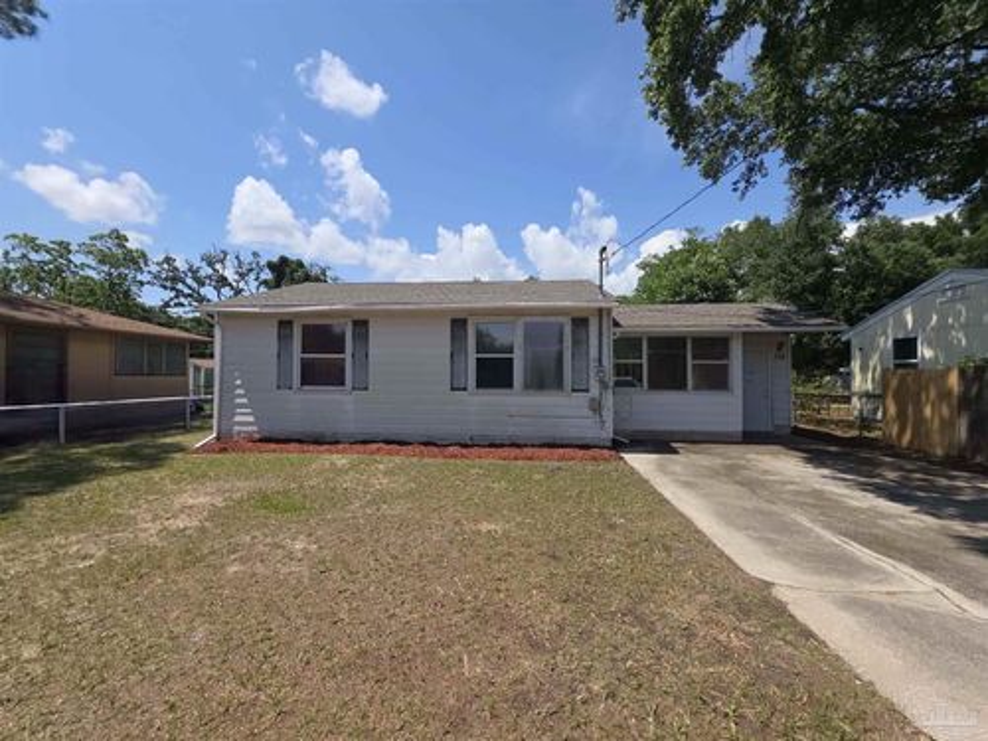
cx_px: 494
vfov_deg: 89.9
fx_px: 371
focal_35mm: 13
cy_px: 370
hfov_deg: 106.2
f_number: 1.9
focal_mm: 2.2
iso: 20
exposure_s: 1/1208
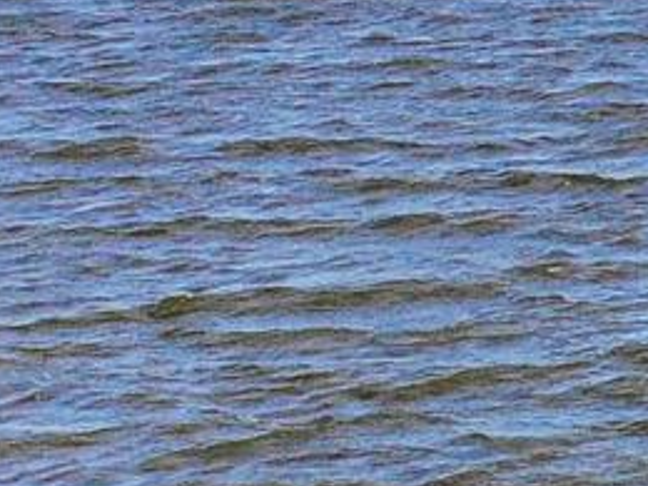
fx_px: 3538
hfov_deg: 8.2
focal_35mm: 189
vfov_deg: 7.8
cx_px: 2168
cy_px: 638
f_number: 2.8
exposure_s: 1/750
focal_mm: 4.5
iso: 100
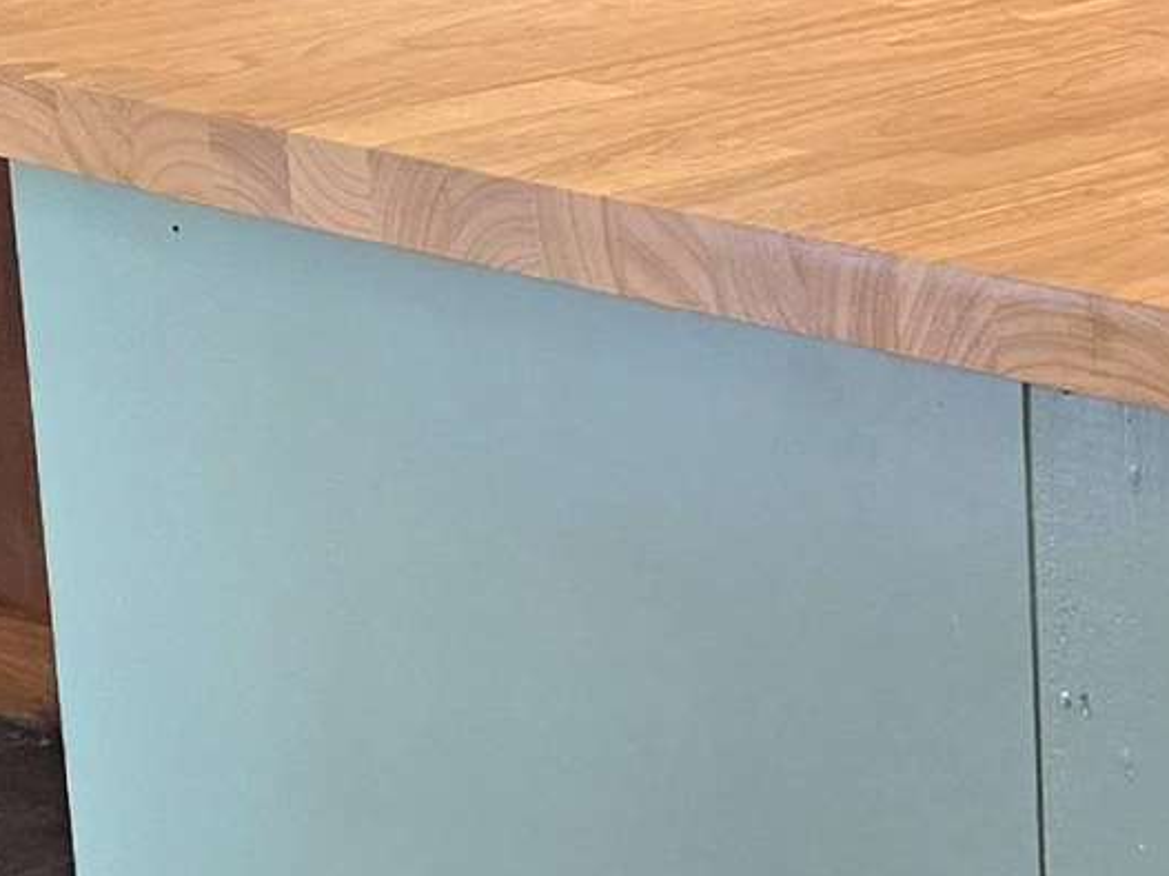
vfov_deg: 11.0
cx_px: 2154
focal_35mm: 134
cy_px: 241
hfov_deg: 13.2
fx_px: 4524
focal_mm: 6.3
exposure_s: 1/120
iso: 125
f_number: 1.7
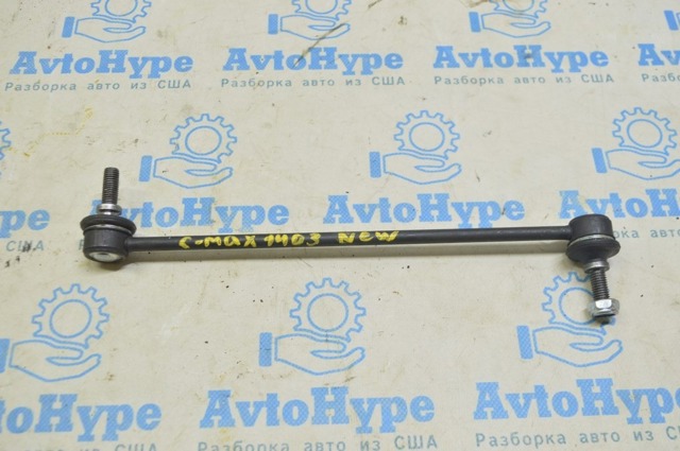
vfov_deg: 35.4
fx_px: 707
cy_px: 226
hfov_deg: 51.3
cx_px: 340
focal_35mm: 38
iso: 400
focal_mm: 25
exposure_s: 1/20
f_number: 5.6
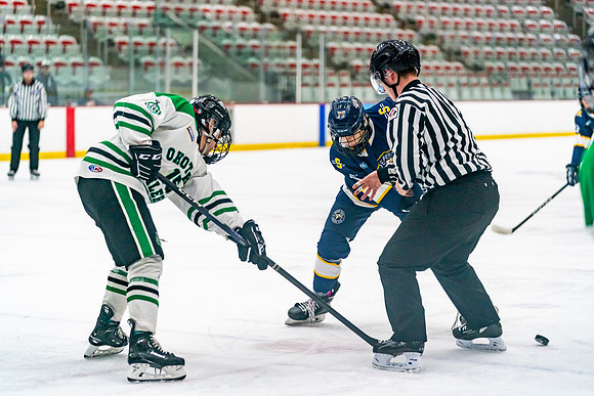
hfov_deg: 18.6
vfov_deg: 12.5
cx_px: 297
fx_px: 1815
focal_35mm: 110
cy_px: 198
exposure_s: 1/1600
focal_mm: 110
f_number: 2.8
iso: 4000
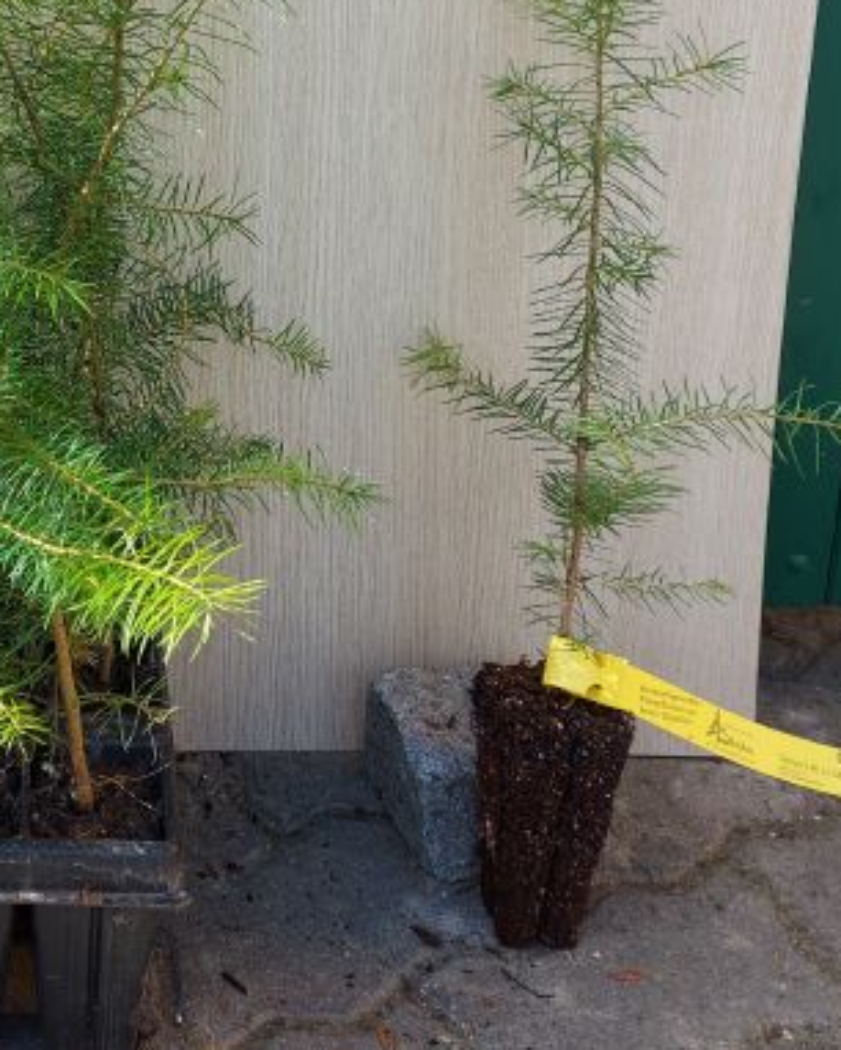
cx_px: 56
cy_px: 70
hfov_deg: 29.4
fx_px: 1523
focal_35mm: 49
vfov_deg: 35.4
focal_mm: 5.23
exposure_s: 1/288
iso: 32
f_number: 1.8
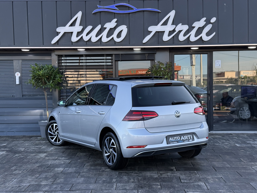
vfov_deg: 30.3
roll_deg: +0.2
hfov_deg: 39.7
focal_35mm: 48
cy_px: 96
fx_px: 356
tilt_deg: -2.3
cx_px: 128
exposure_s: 1/530
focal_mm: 6.76
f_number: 1.78
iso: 64
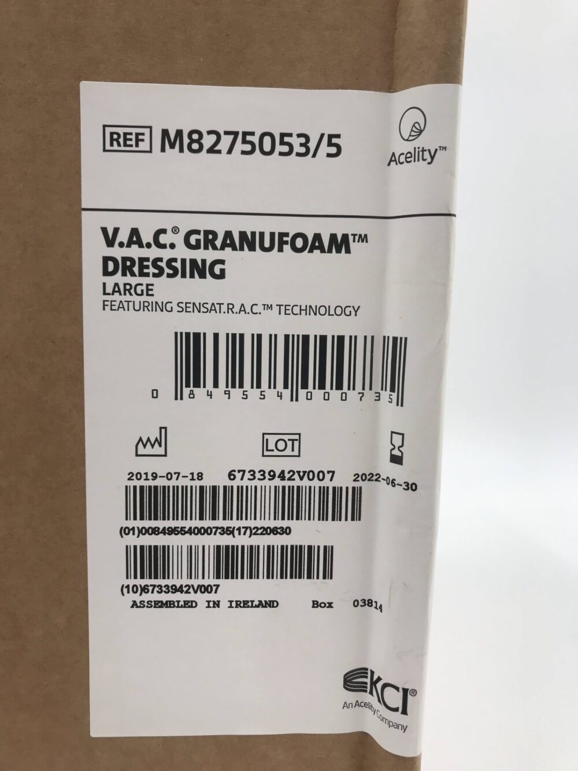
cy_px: 386
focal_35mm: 28
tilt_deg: -5.0
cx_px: 289
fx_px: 623
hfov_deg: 49.8
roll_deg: -0.5
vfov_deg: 63.4
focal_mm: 3.99
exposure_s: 1/120
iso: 25
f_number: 1.8
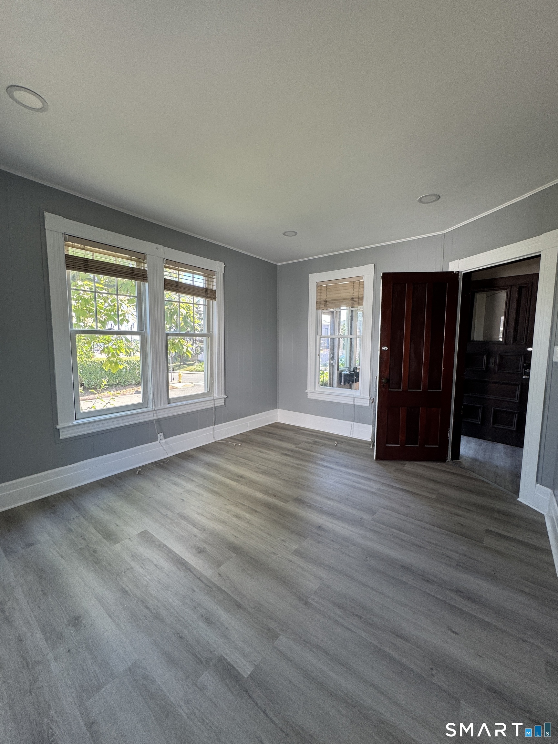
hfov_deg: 85.7
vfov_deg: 102.1
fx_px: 301
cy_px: 372
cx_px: 279
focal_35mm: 14
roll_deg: -0.4
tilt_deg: -6.2
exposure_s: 1/99
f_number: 2.2
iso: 100
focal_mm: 2.22
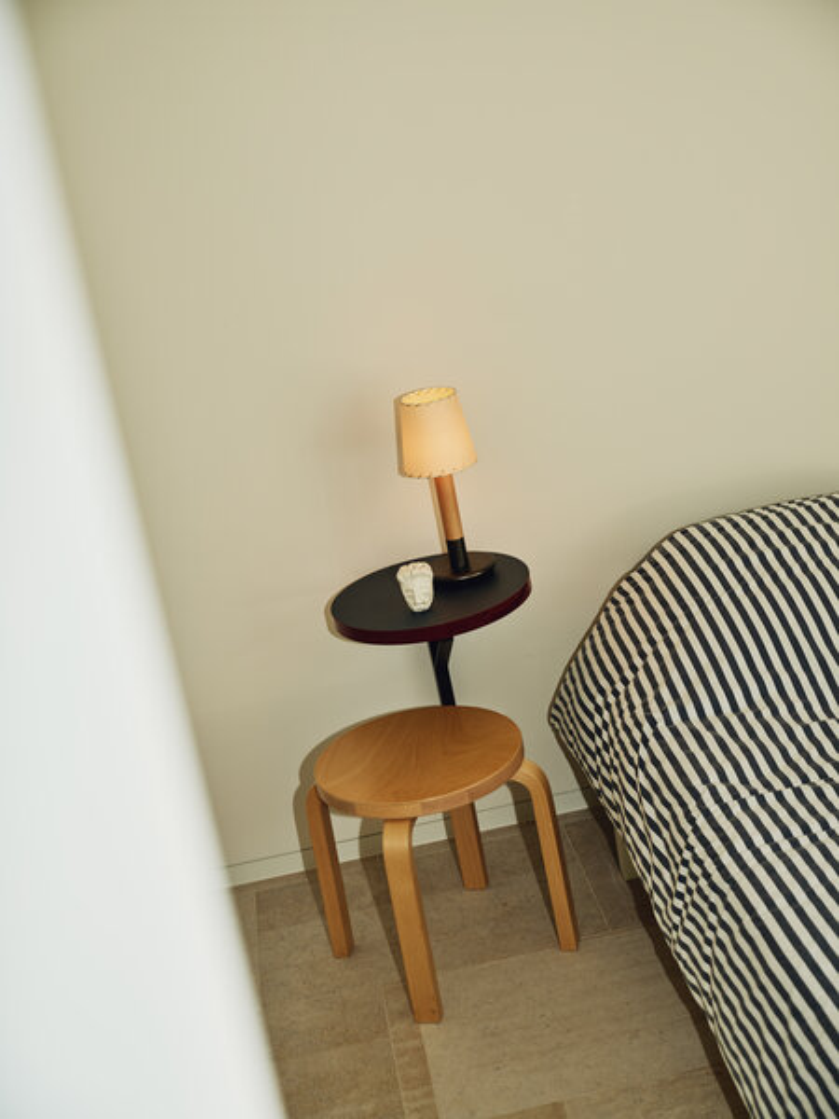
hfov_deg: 28.6
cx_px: 420
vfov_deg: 37.5
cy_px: 560
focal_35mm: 51
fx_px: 1648
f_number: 5.6
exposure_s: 1/100
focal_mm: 64
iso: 400
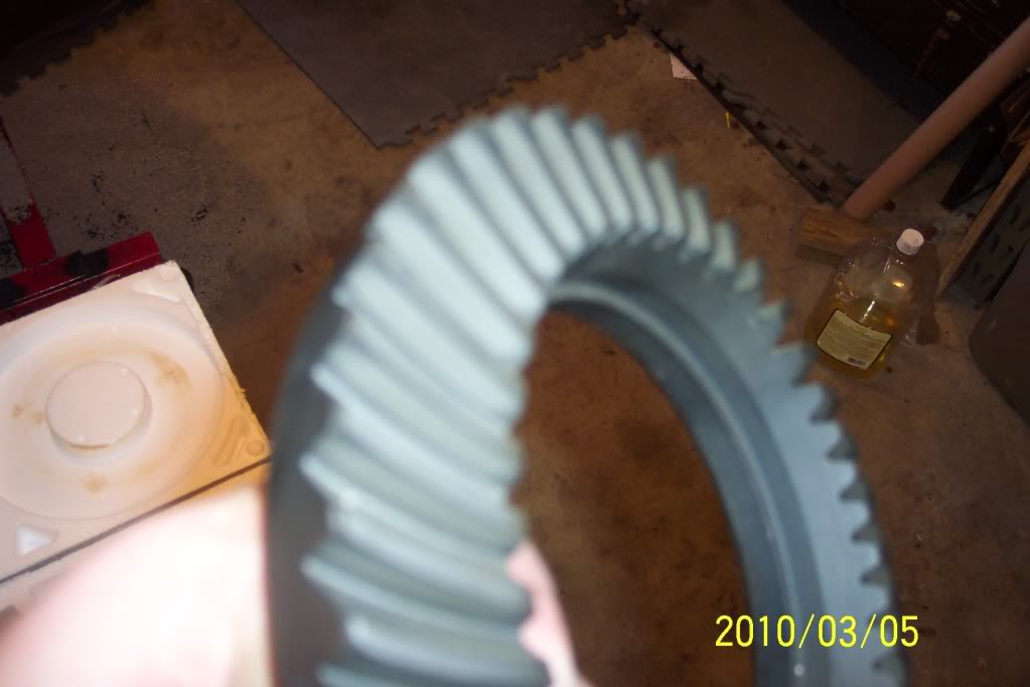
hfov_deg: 50.7
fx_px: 1087
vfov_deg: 35.1
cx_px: 515
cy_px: 344
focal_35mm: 38
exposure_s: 1/30
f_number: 2.8
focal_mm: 8
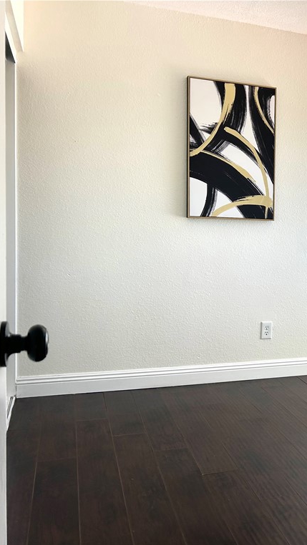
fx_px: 550
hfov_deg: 29.1
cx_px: 308
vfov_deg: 52.8
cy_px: 274
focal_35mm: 38
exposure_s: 1/448
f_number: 1.5
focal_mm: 5.7
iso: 50
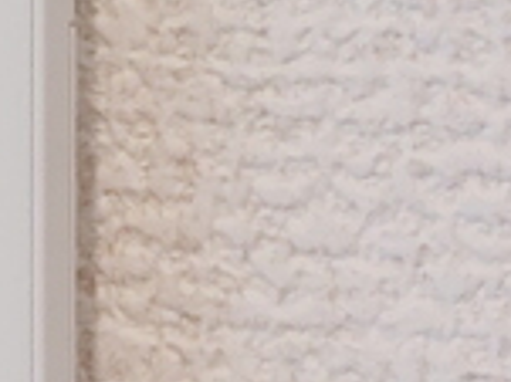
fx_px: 2257
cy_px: -226
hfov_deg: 12.1
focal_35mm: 153
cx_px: -328
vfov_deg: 9.4
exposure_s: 1/60
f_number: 1.8
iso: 80
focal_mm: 5.23
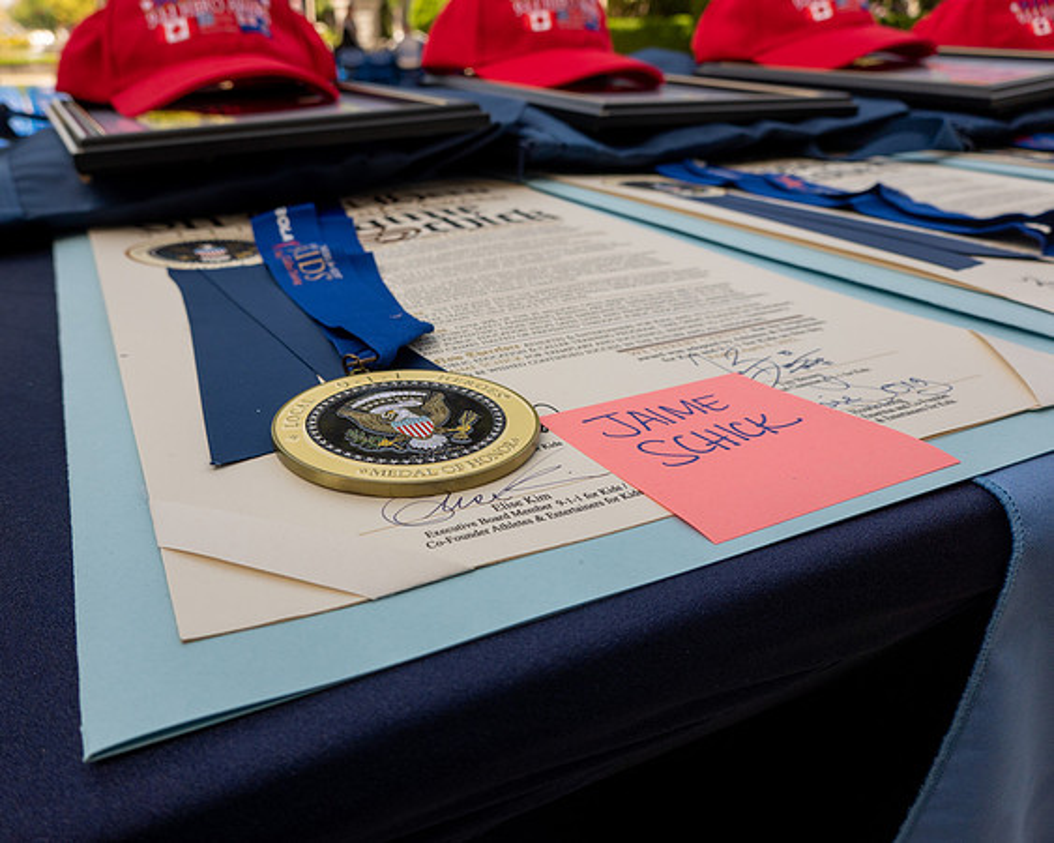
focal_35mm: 27
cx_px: 422
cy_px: 422
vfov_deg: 53.1
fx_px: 843
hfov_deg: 63.5
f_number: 3.5
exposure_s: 1/500
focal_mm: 9
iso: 125
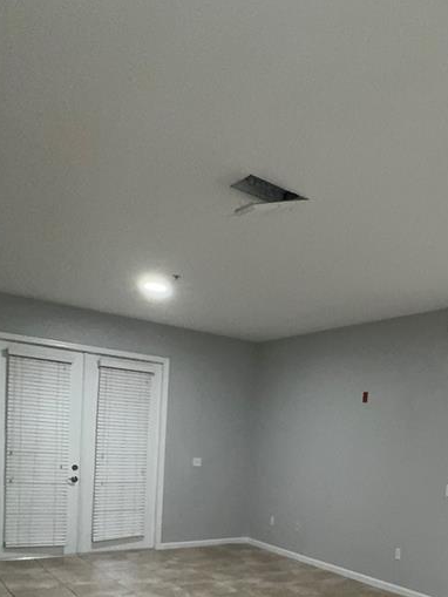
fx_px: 569
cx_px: 365
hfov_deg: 41.0
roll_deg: -3.8
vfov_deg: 51.9
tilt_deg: -3.6
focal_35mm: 33
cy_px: 476
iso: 250
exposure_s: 1/60
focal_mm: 2.22
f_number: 2.2
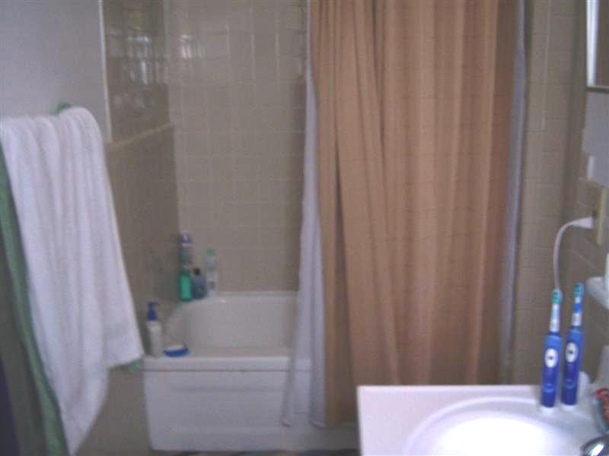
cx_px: 304
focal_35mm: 36
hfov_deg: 51.4
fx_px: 633
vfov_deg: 39.7
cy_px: 228
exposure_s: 1/8
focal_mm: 7.5
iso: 160
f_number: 2.8
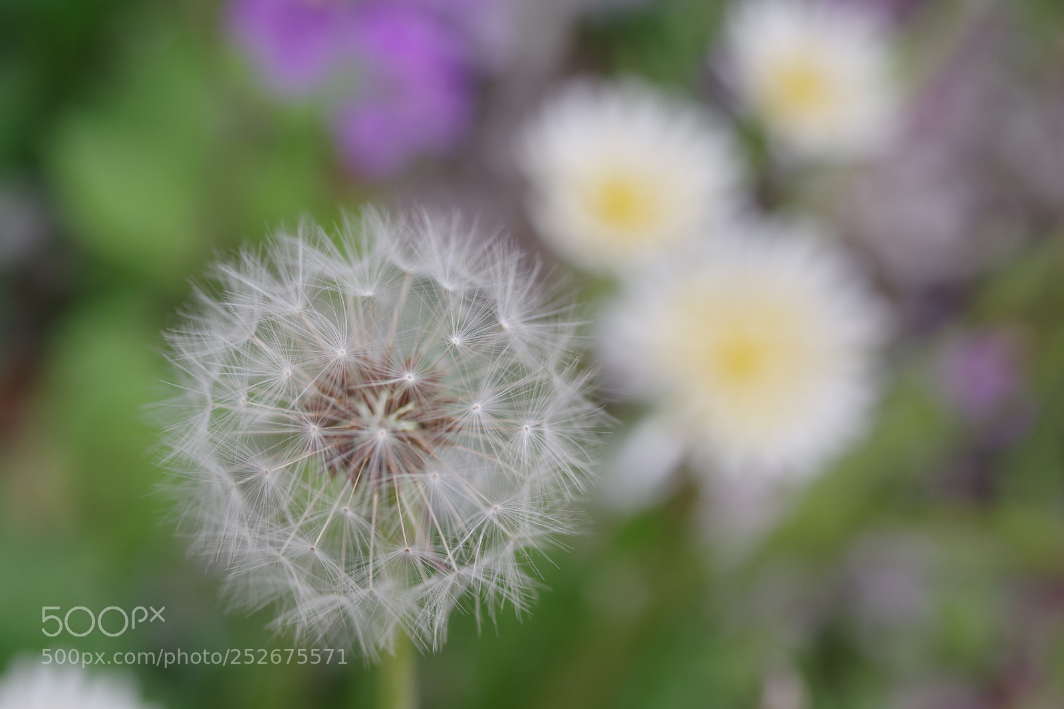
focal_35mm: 75
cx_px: 532
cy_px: 354
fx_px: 2216
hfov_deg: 27.0
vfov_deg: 18.2
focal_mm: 50
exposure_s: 1/160
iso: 200
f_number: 3.5
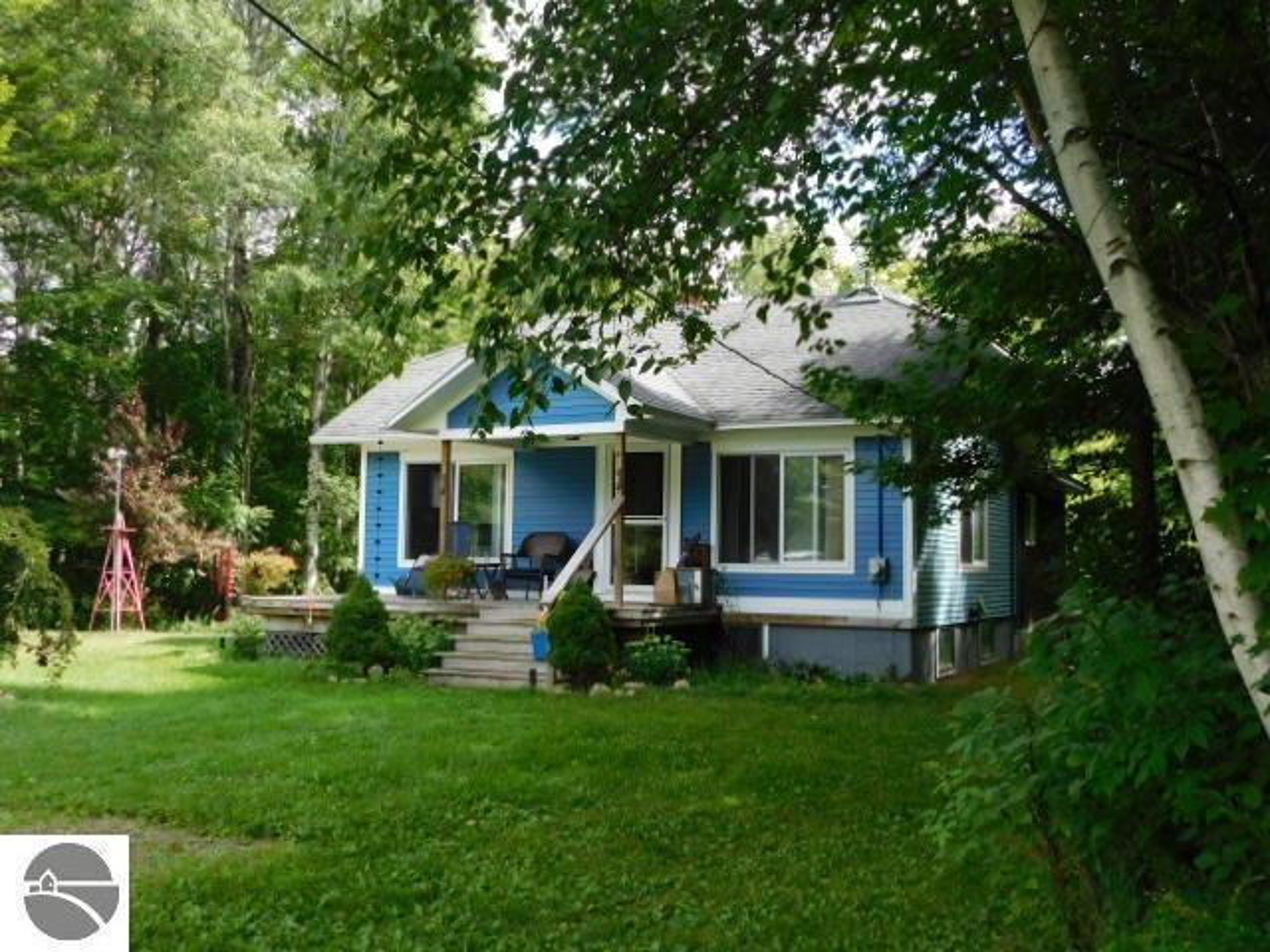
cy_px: 476
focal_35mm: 36
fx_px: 1321
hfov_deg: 51.4
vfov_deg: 39.7
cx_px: 635
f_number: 3.5
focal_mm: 6.3
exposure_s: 1/250
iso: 125
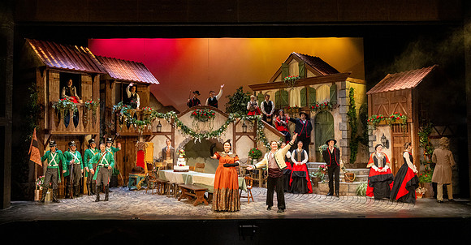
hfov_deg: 58.7
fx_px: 417
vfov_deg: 32.8
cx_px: 203
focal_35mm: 34
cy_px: 118
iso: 1600
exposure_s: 1/160
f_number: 5.6
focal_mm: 28
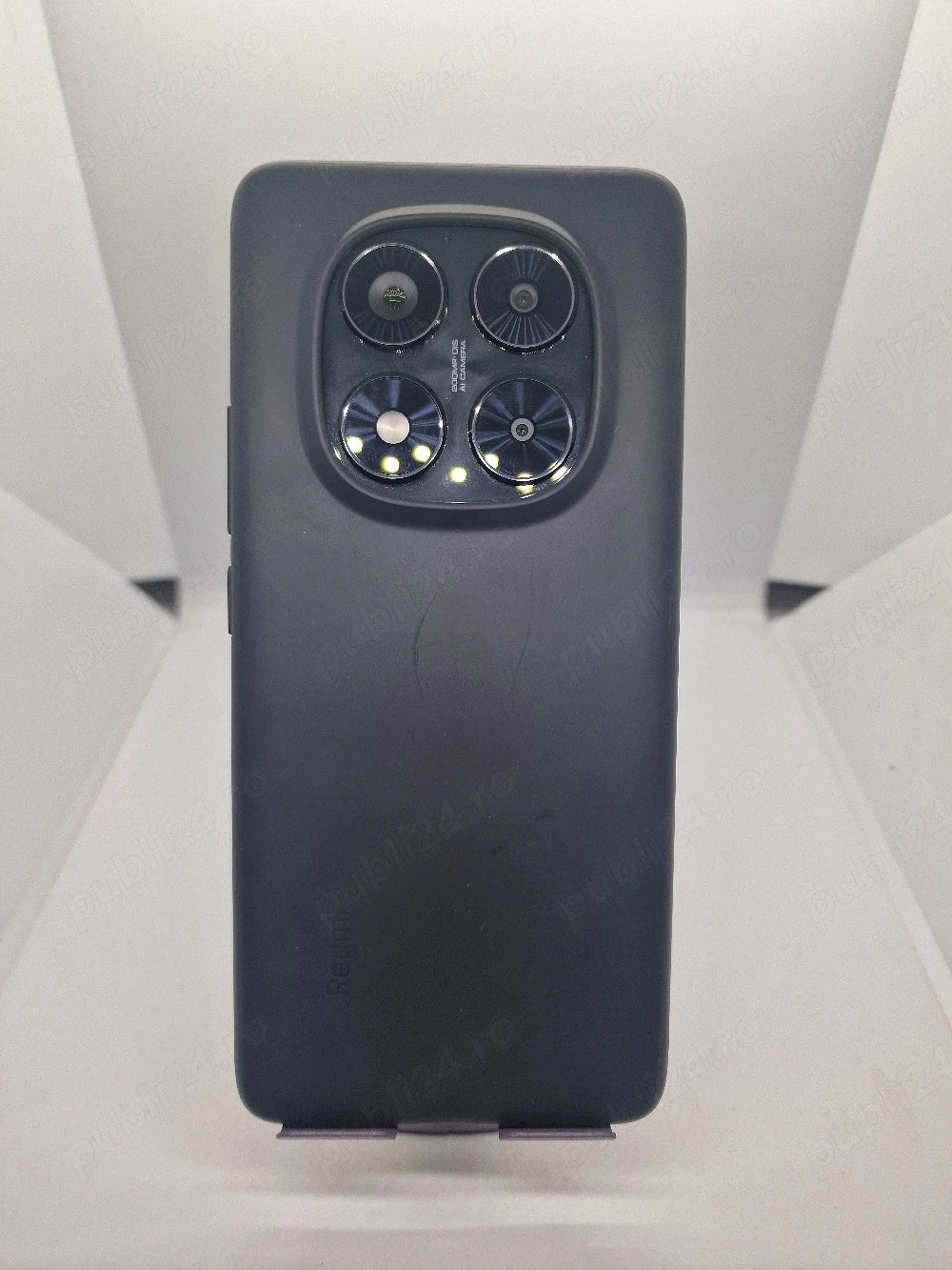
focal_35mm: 23
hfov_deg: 58.9
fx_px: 843
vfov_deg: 73.9
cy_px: 635
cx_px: 476
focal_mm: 6.4
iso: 50
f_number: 1.8
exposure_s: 1/182
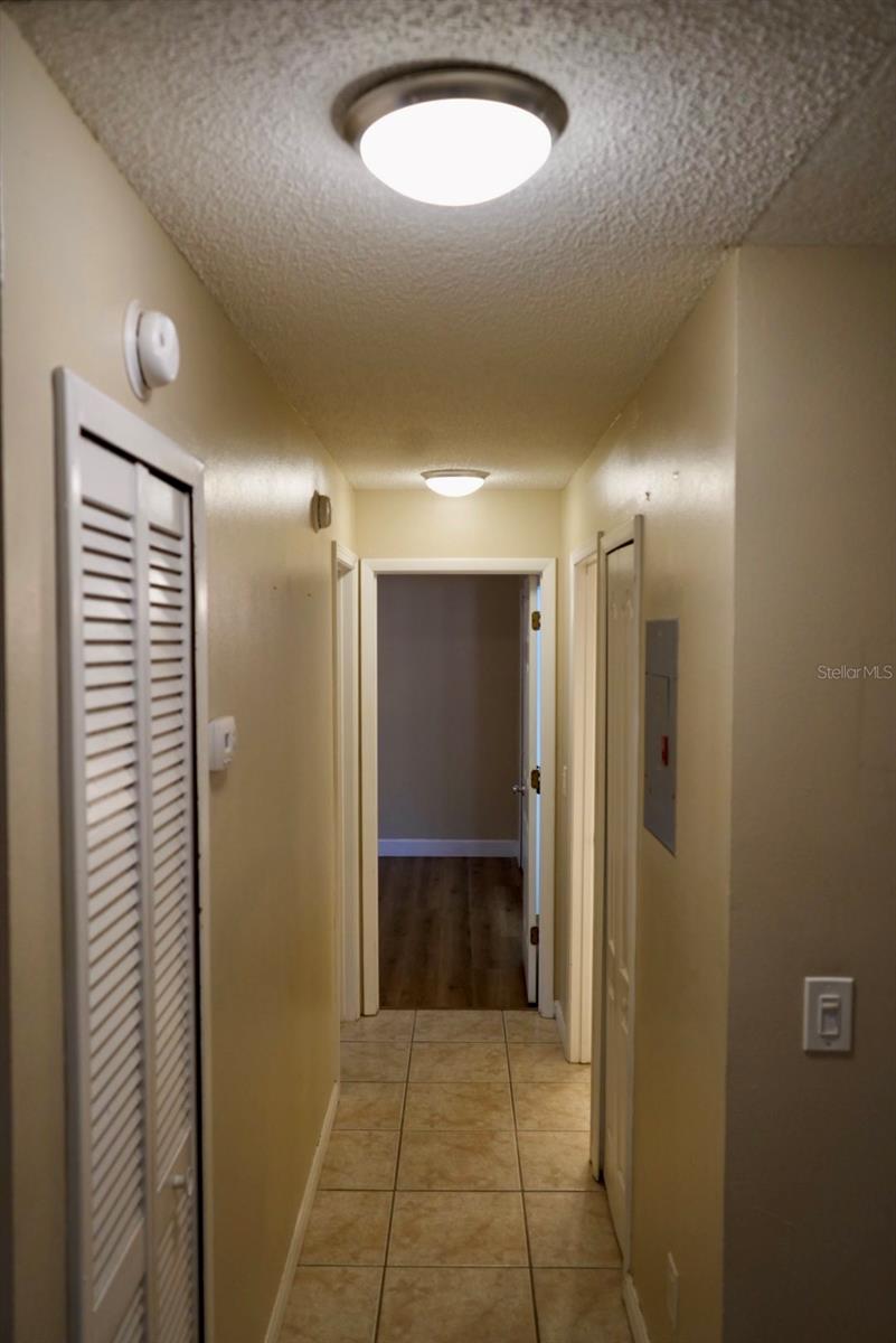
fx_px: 1044
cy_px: 672
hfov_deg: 46.4
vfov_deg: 65.5
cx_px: 448
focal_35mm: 28
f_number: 3.5
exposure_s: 1/160
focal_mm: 28
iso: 1600
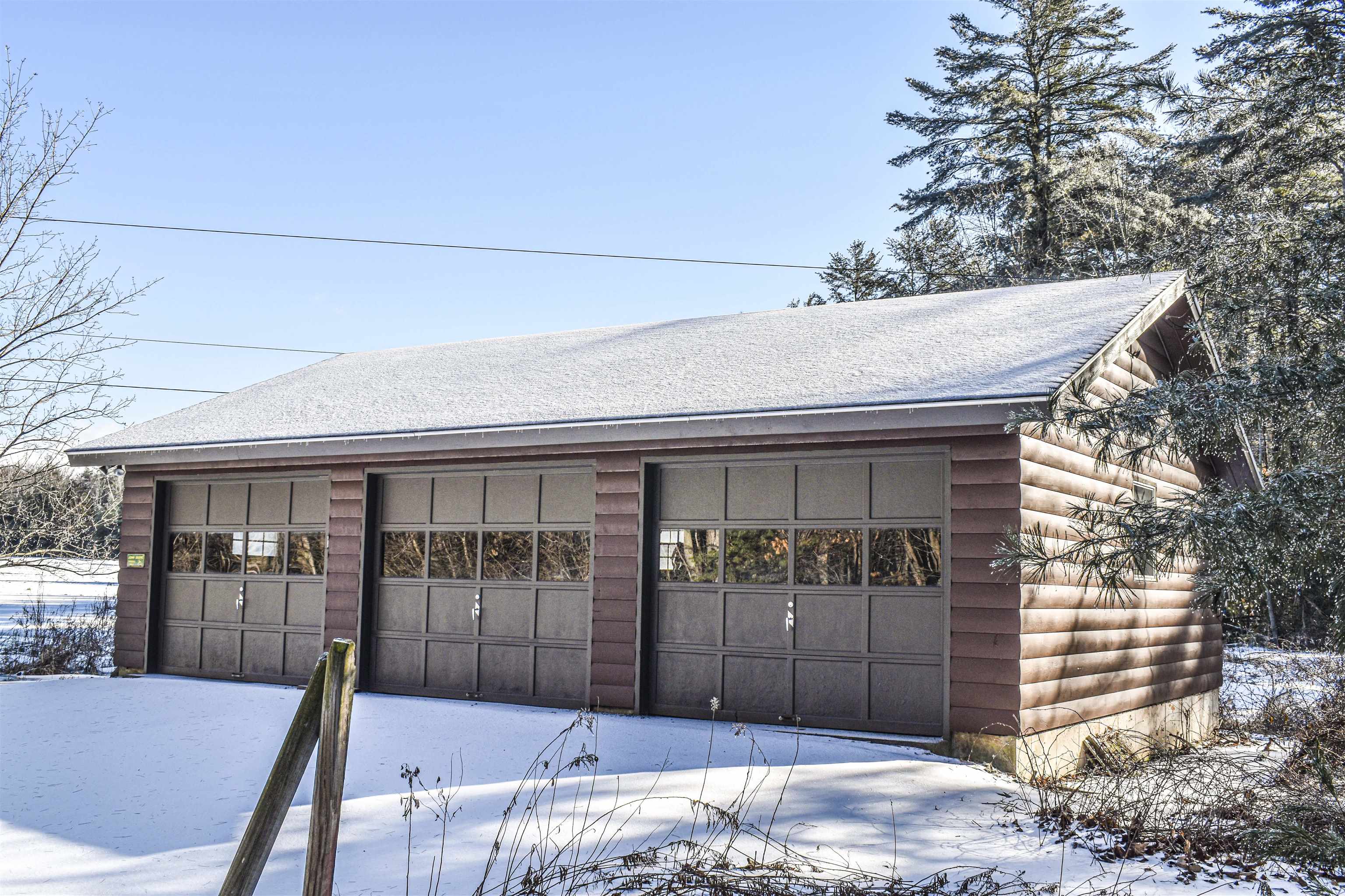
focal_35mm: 36
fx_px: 1345
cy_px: 448
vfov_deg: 36.9
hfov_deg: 53.1
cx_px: 672
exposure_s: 1/200
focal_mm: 24
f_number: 8
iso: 100
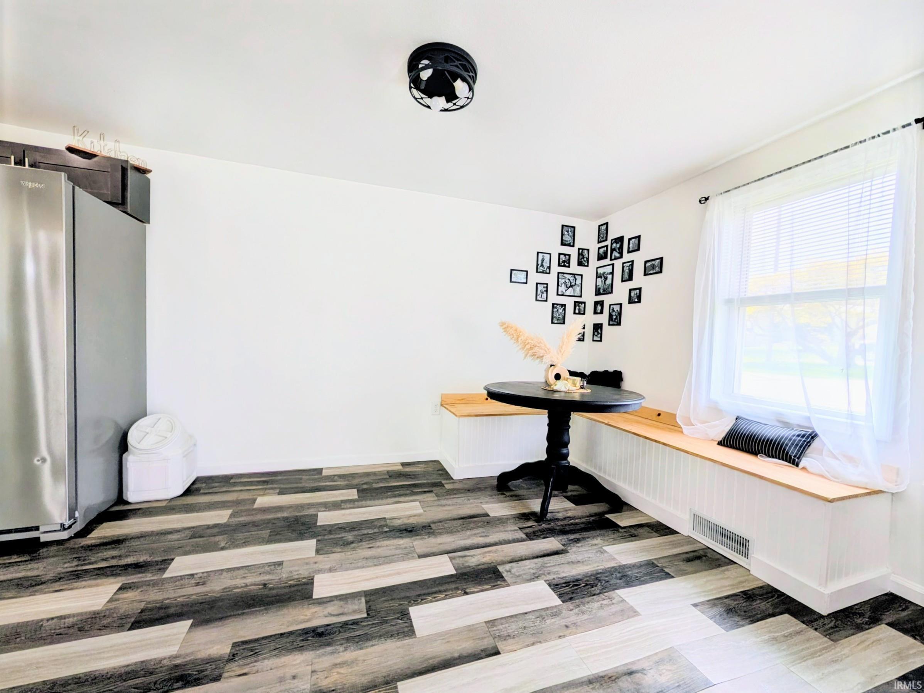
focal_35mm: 12
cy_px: 346
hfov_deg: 110.5
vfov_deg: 94.5
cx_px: 462
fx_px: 320
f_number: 1.7
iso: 52
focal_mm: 2.02
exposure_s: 1/418
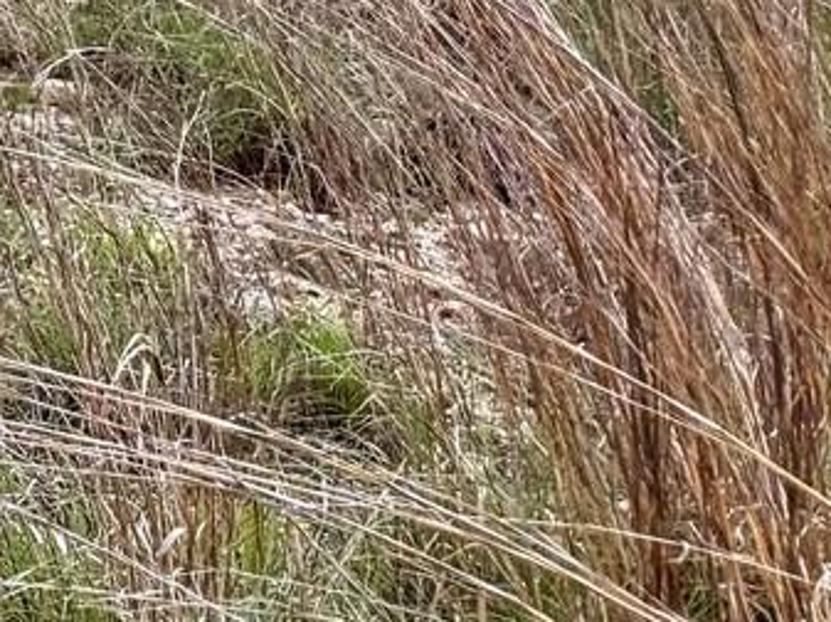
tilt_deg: -5.2
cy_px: -405
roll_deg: +0.8
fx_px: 3501
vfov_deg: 9.7
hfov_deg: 10.3
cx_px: -1561
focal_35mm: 146
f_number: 1.78
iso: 100
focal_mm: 6.76
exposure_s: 1/1018
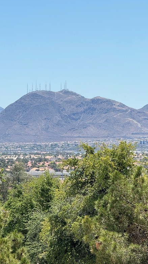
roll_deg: +0.6
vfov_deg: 12.6
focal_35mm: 171
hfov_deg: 7.1
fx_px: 1194
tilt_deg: +1.2
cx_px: 76
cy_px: 128
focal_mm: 15.66
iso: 50
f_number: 2.8
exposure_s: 1/480
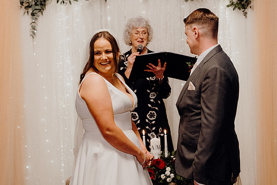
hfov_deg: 23.6
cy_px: 93
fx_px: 662
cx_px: 147
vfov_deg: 15.9
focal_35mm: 86
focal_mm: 53
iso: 2500
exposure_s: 1/160
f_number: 3.5
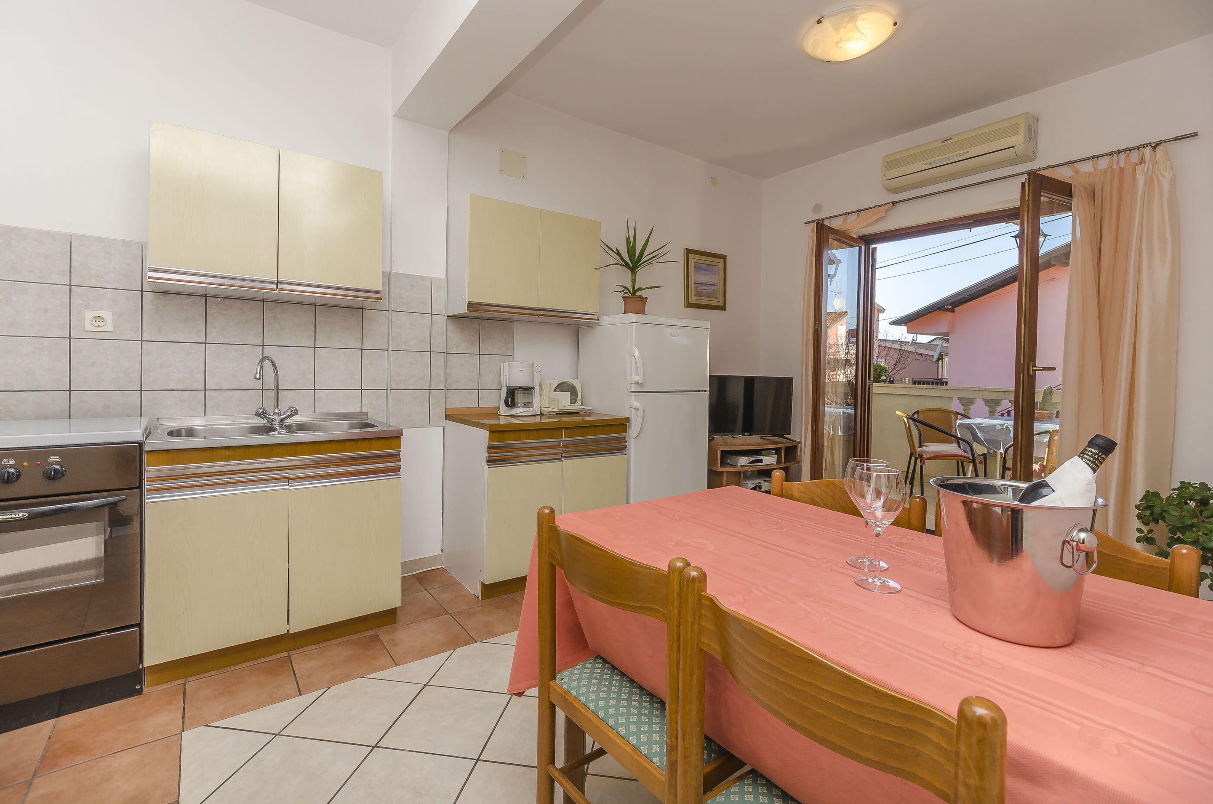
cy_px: 402
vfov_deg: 77.1
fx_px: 504
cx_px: 606
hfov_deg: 100.5
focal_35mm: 15
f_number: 8
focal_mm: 10
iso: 100
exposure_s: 1/100
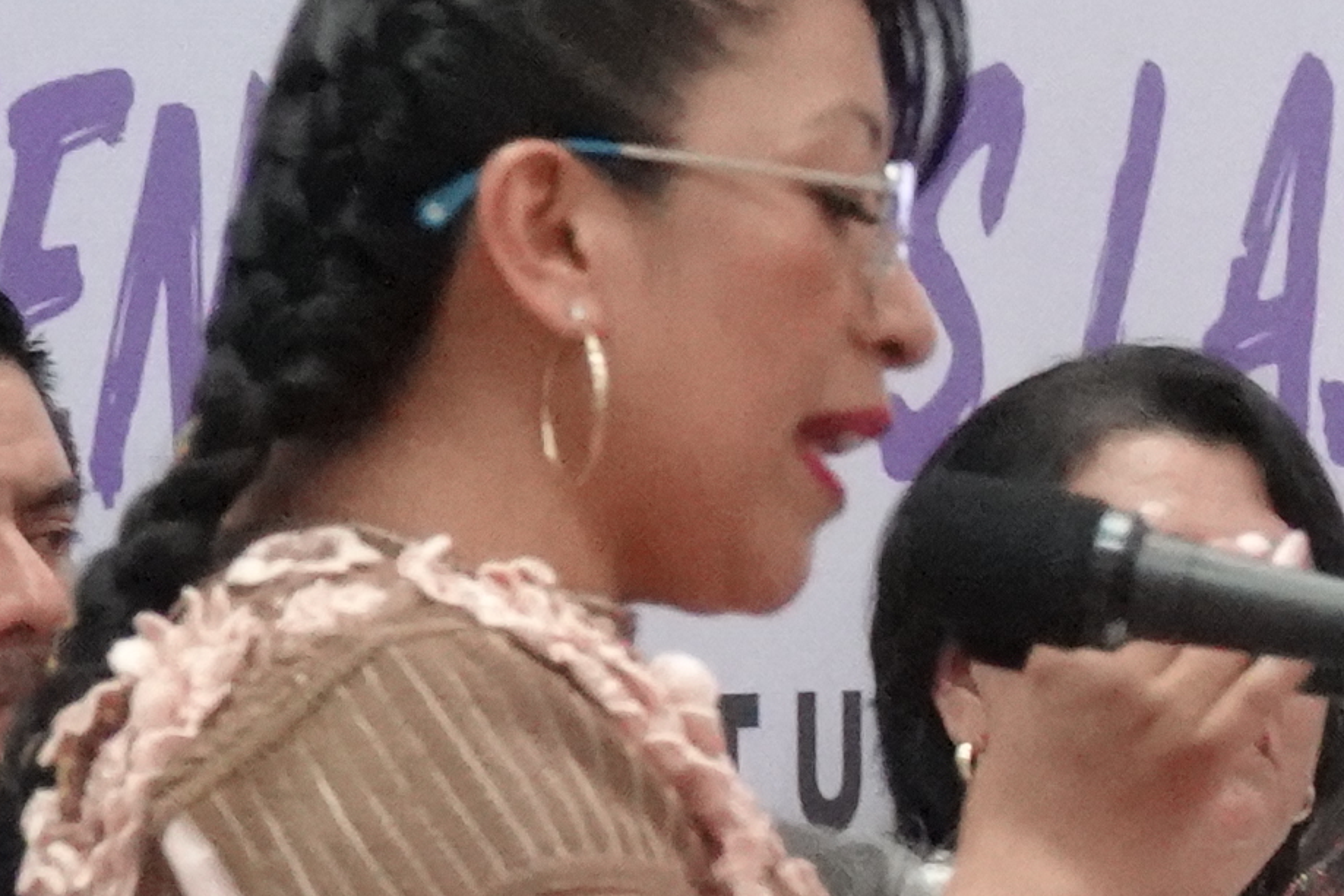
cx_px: 3257
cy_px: 1368
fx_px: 34238
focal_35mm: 917
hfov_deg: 2.2
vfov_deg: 1.5
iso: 3200
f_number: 4
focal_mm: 56.39
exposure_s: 1/60
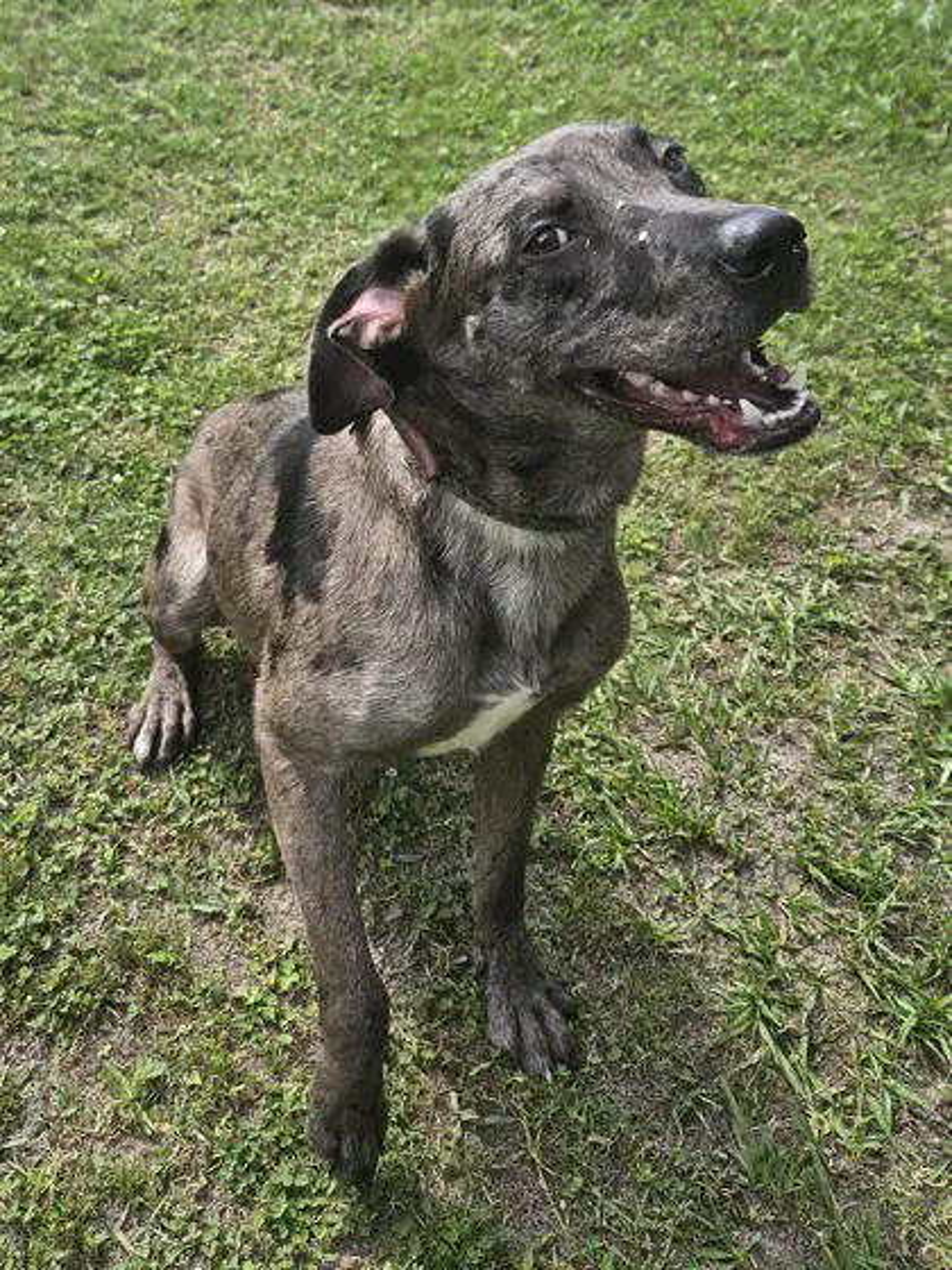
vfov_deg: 73.9
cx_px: 476
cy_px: 635
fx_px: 843
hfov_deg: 58.9
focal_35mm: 23
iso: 25
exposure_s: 1/2000
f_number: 1.8
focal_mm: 5.4
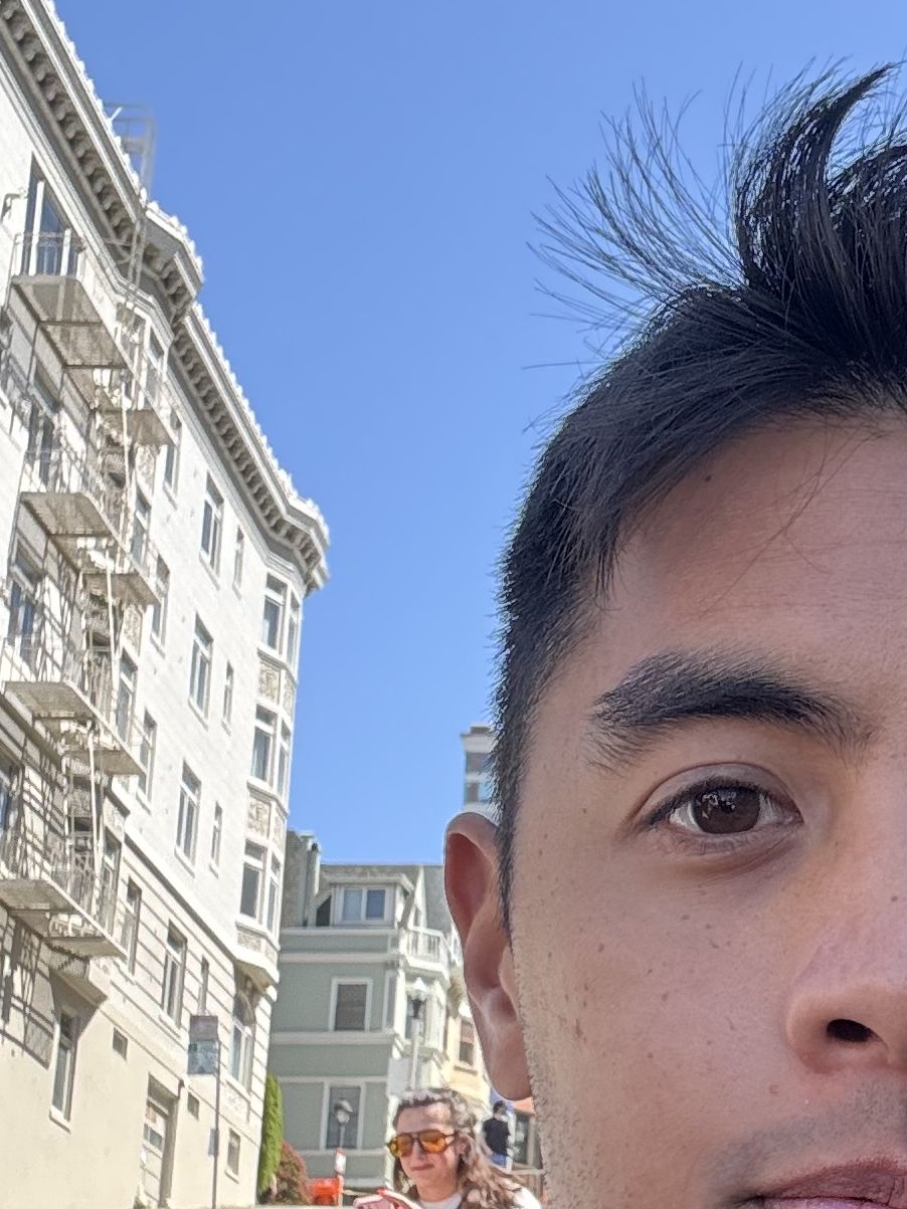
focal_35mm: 77
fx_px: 2691
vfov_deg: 25.3
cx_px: 883
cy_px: 768
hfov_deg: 18.7
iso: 25
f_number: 1.9
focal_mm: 2.69
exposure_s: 1/209
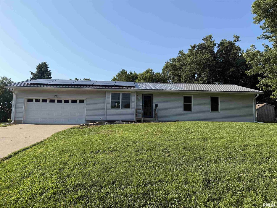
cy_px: 104
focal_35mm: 24
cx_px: 138
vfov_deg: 56.8
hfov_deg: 71.6
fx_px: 192
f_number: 1.78
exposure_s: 1/3145
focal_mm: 6.76
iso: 80
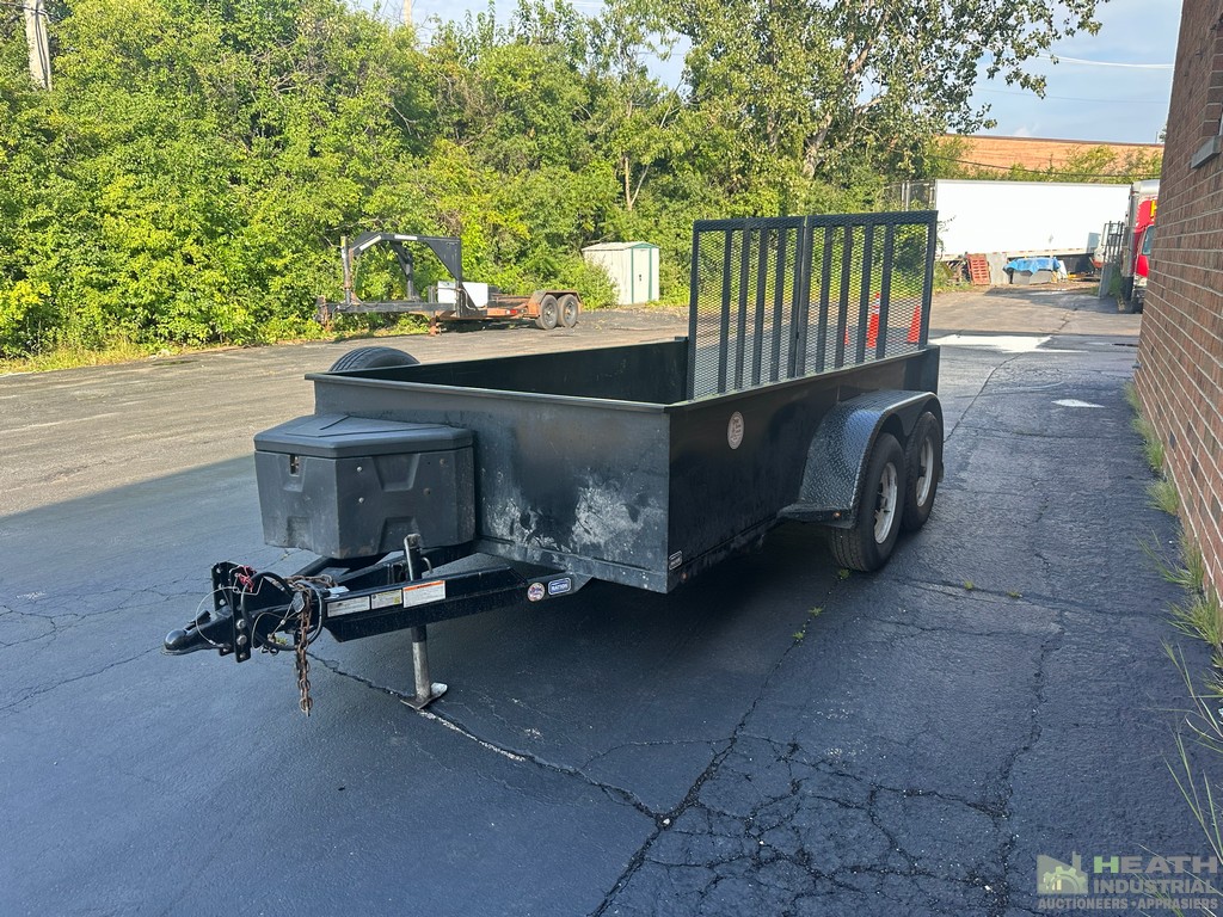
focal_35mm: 24
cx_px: 612
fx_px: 848
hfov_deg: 71.6
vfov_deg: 56.8
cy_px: 458
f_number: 1.78
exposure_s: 1/709
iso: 80
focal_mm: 6.86
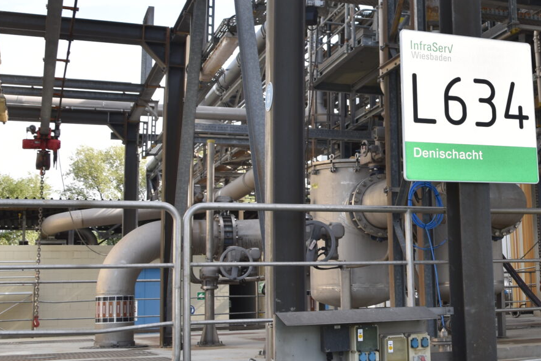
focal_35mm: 55
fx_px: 826
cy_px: 121
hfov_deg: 34.3
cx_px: 485
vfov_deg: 24.5
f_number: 5.6
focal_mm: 18
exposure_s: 1/160
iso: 100
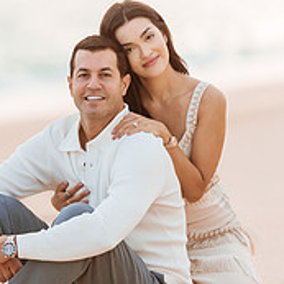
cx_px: -21
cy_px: 81
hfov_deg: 4.6
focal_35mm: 384
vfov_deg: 4.6
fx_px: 3564
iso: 320
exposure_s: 1/6400
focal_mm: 135
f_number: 1.8
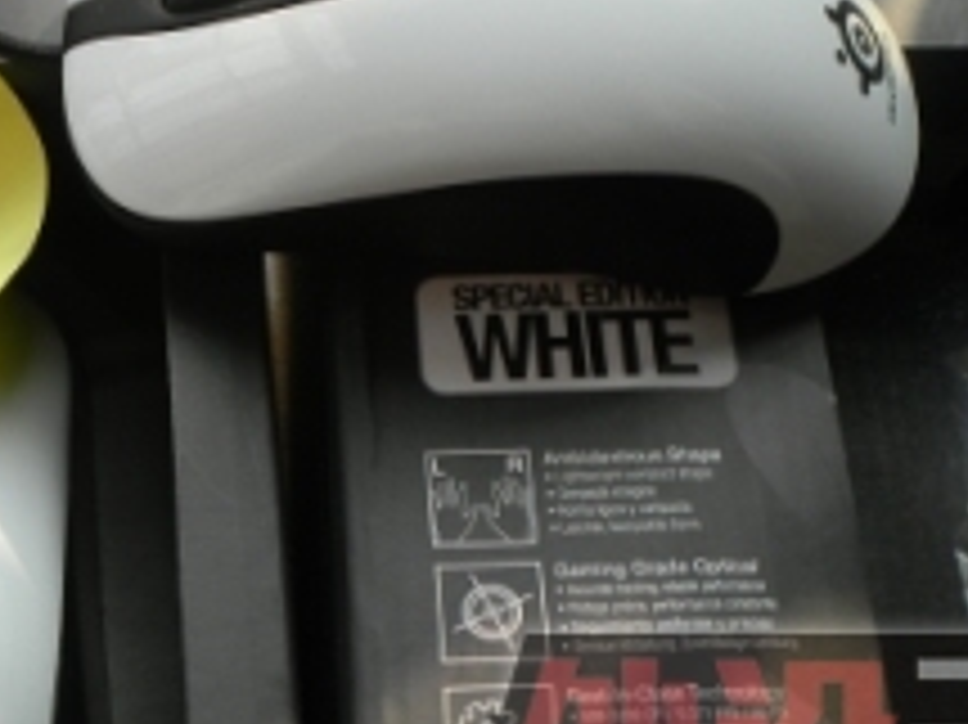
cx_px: 347
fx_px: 2040
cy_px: 283
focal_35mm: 73
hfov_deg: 26.6
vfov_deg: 20.1
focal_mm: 6.3
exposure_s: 1/126
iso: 80
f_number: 3.6
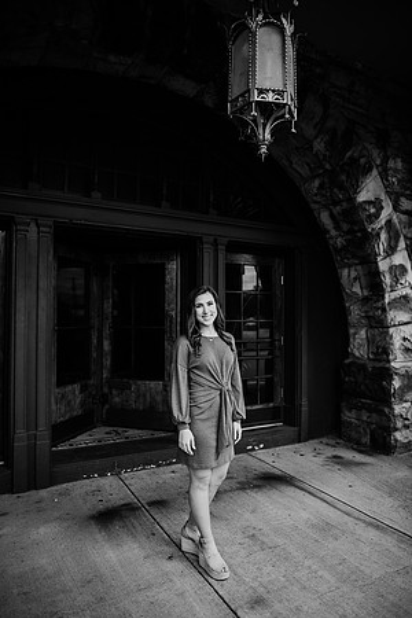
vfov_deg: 73.7
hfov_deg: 53.1
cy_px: 309
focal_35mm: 24
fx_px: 412
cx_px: 206
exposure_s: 1/400
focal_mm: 24
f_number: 2.2
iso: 160
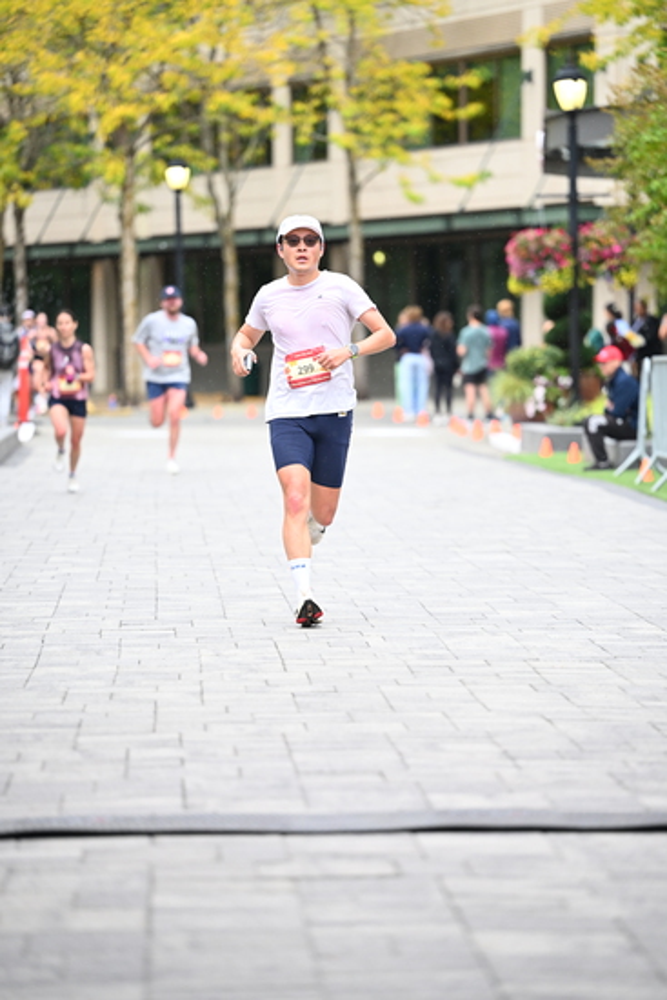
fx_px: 4027
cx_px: 334
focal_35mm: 145
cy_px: 500
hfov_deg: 9.5
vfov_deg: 14.1
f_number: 2.8
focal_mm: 145
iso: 1250
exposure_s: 1/1250
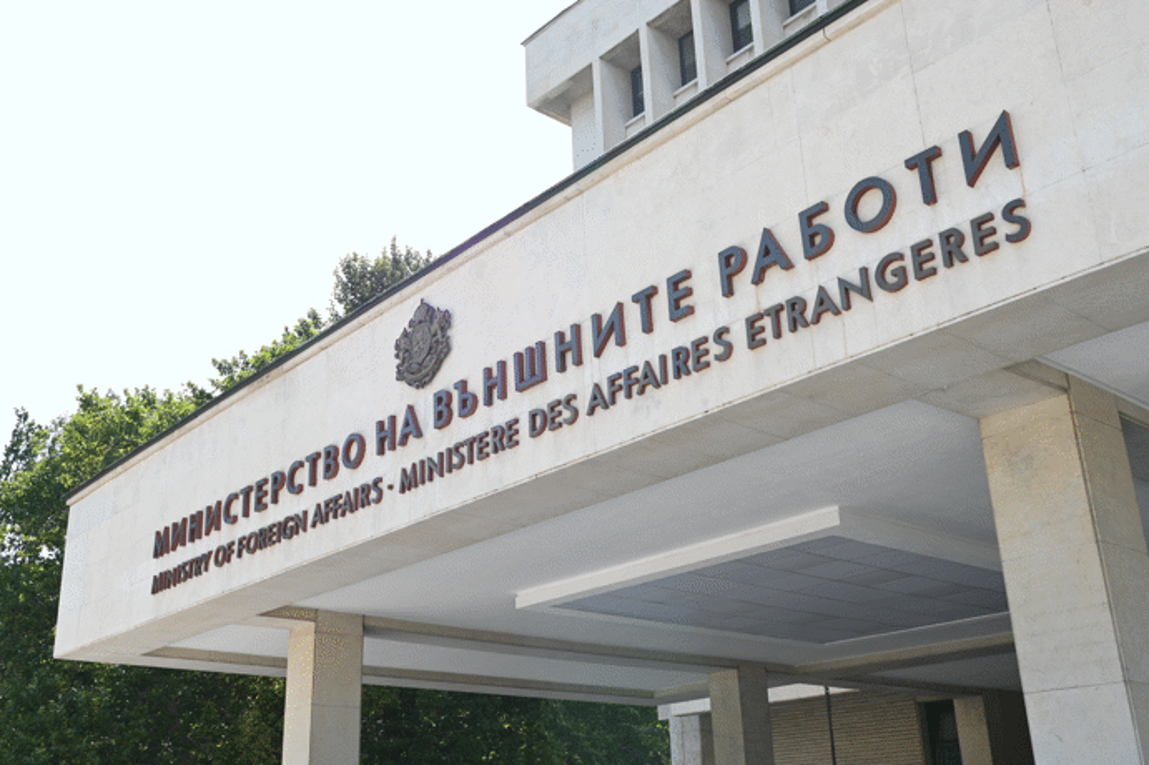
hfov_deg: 51.9
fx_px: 1180
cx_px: 552
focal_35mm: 37
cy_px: 402
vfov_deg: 35.9
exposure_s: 1/200
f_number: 10
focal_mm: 35
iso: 250
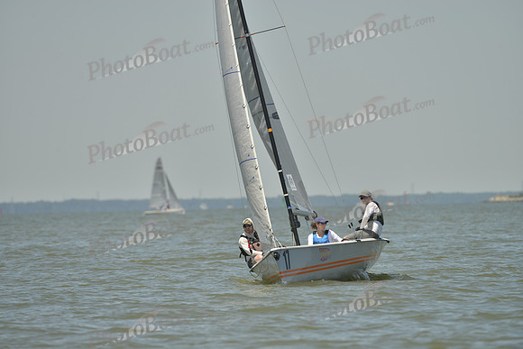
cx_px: 262
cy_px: 174
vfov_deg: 3.4
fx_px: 5812
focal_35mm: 400
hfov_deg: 5.2
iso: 200
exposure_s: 1/1250
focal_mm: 400
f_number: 5.6
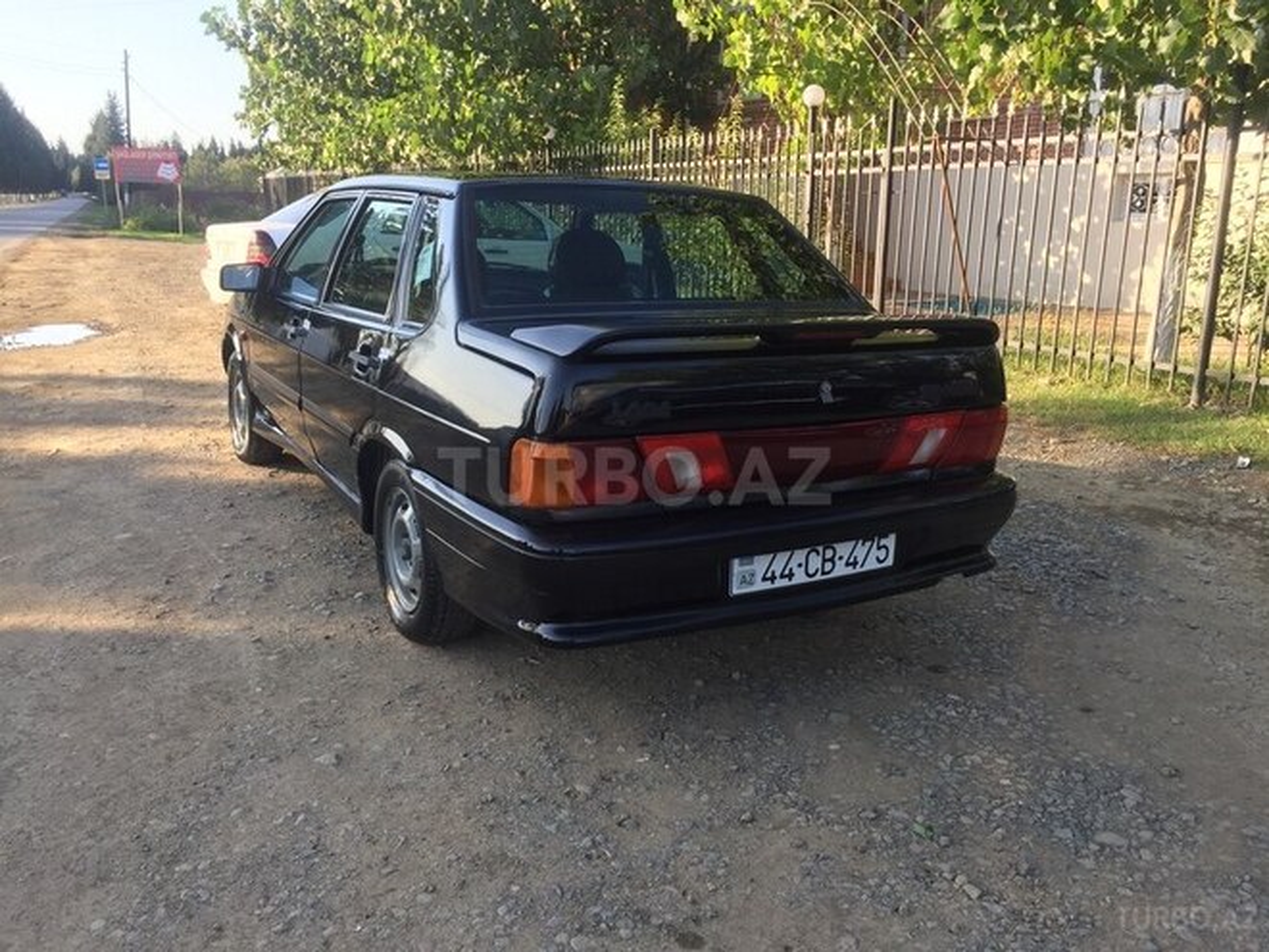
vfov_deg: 48.2
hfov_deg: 61.7
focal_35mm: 29
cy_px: 476
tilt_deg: -12.1
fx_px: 1063
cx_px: 634
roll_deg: -0.9
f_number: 2.2
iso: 32
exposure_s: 1/311
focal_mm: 4.15
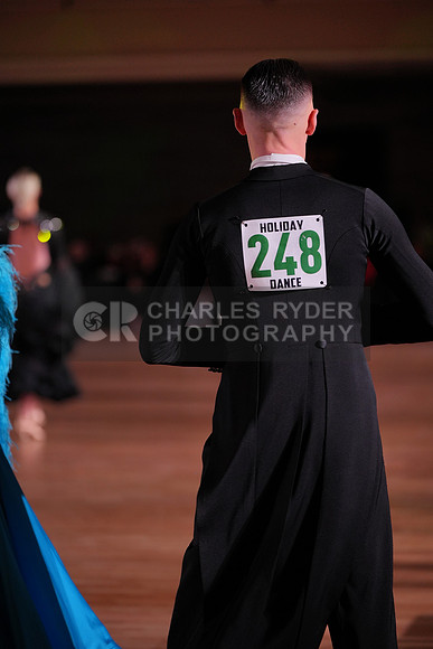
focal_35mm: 133
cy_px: 324
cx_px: 216
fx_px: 2398
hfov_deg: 10.3
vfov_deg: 15.4
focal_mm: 133
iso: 800
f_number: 2.8
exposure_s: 1/500
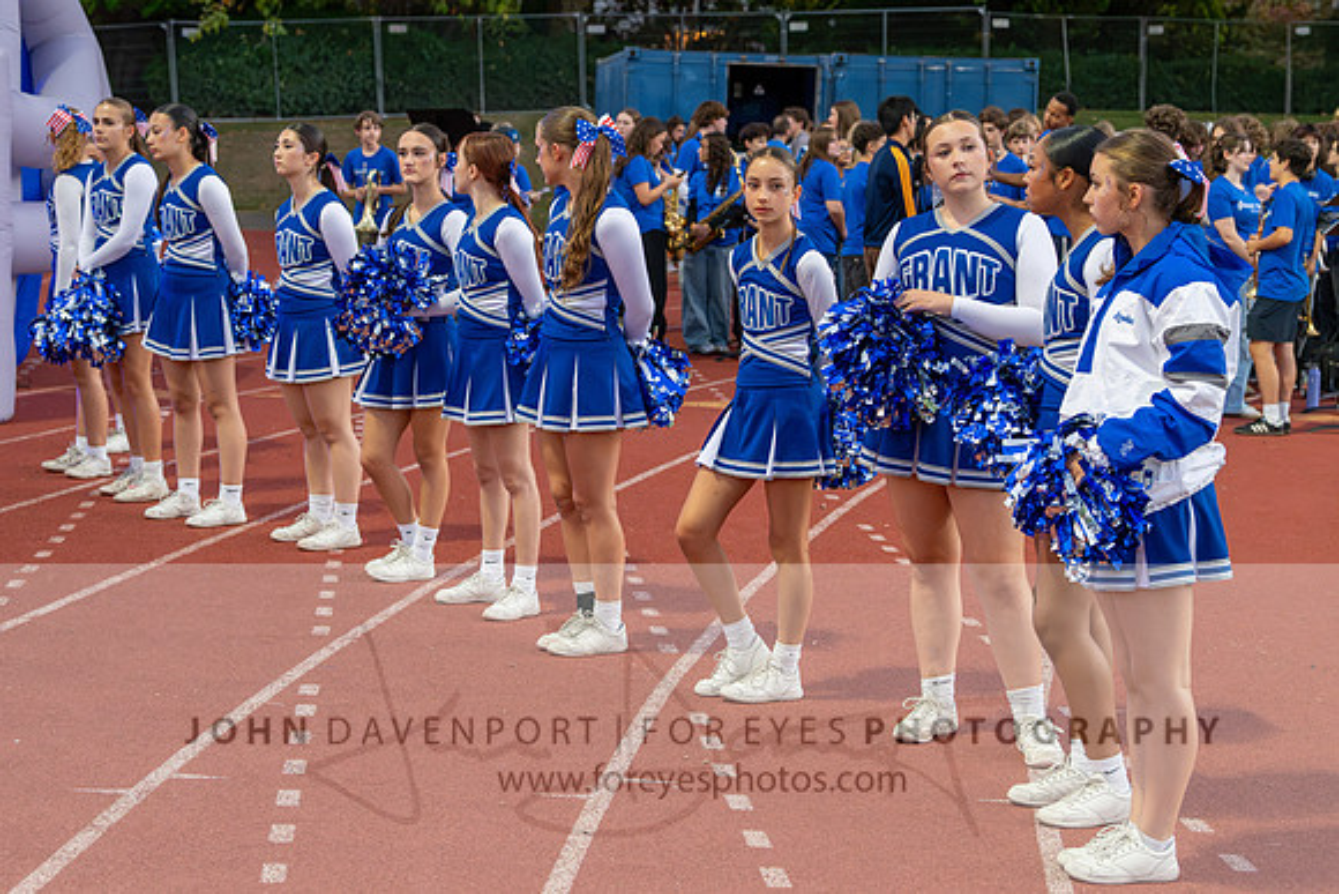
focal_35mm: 75
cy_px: 447
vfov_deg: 18.2
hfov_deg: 27.0
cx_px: 669
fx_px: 2789
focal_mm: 70
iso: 5600
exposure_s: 1/320
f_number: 5.6
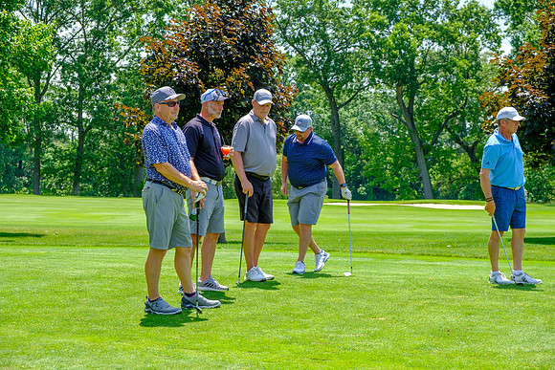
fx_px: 987
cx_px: 278
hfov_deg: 31.4
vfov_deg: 21.3
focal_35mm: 64
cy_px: 185
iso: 200
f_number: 5
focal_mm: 42.5
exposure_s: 1/500
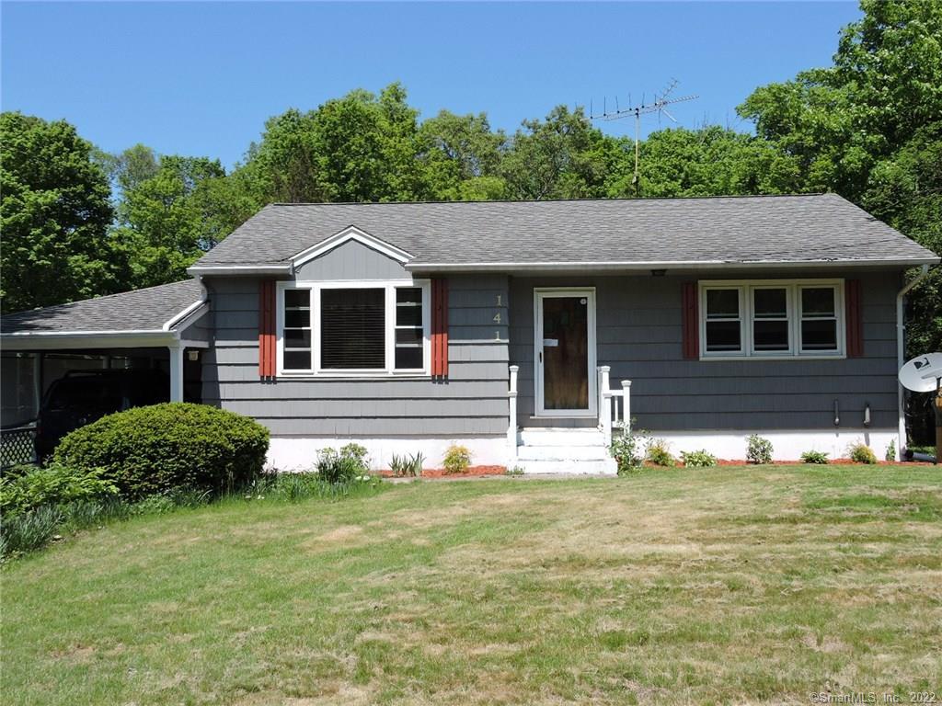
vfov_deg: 42.9
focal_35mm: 33
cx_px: 471
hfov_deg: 55.4
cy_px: 353
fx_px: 898
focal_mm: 5.9
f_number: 3.6
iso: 100
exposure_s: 1/800
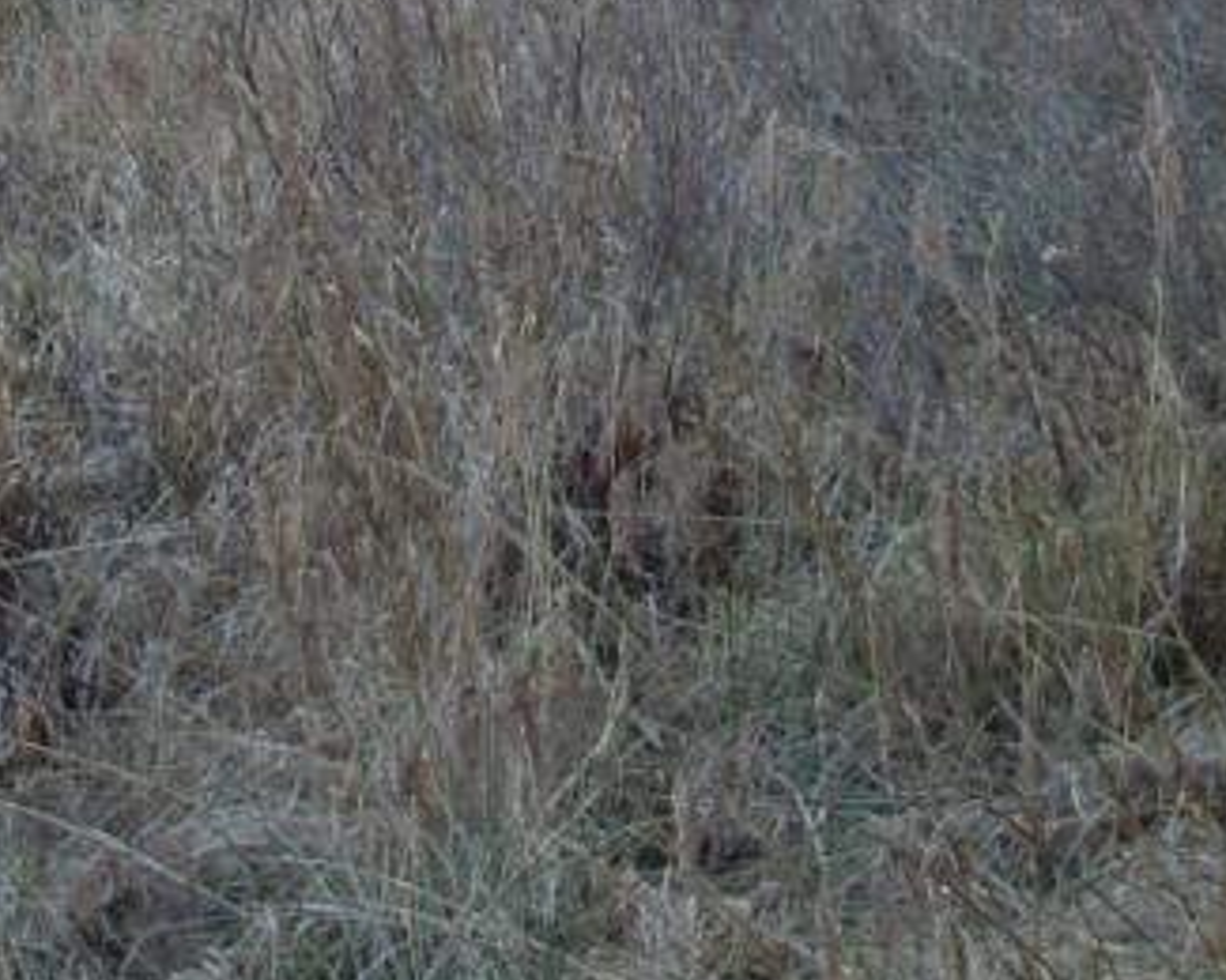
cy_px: -449
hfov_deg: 16.4
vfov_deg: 12.6
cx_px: 841
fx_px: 4245
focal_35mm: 117
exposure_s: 1/39.2
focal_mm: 6.3
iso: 50
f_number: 2.9
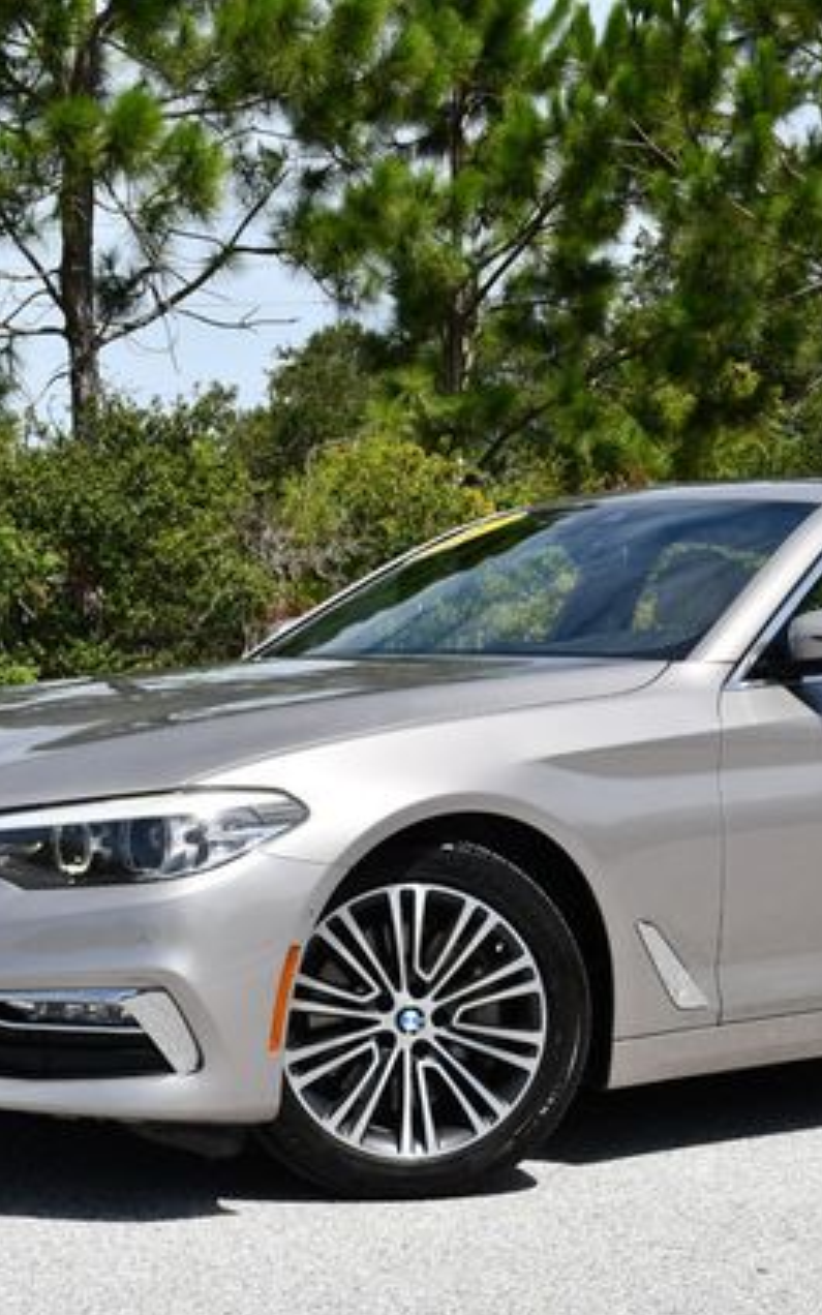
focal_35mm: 80
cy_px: 661
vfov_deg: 25.8
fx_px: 2867
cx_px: 583
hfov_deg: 16.3
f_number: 8
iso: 100
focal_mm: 26
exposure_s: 1/250
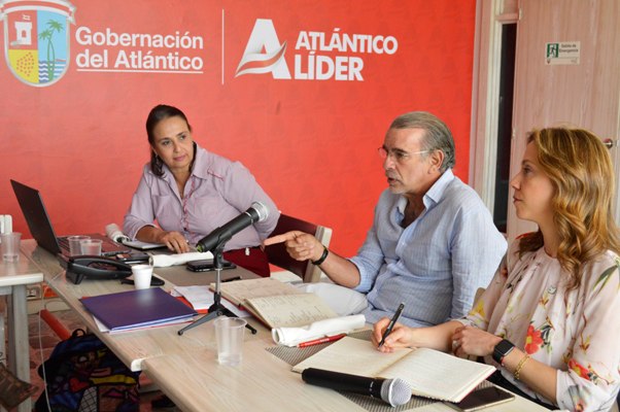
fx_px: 671
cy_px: 206
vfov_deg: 34.1
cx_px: 310
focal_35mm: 39
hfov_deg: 49.6
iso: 1600
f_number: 5.6
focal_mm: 26
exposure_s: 1/160
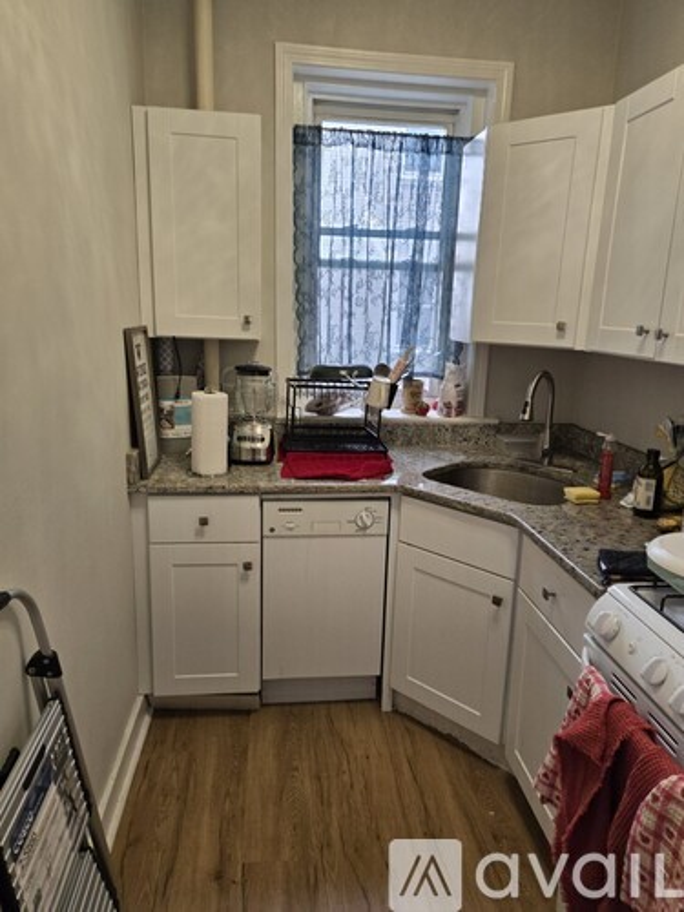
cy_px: 456
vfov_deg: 73.9
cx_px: 342
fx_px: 606
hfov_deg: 58.9
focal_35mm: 23
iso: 160
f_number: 1.8
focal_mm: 5.4
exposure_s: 1/120
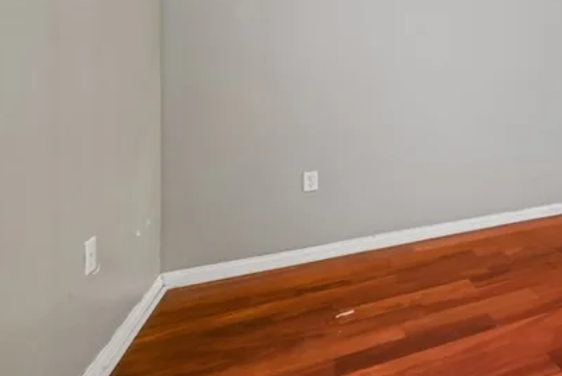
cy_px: 79
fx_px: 422
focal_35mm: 27
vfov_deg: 45.7
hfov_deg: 54.7
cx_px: 544
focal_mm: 13
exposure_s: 1/5
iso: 400
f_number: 8
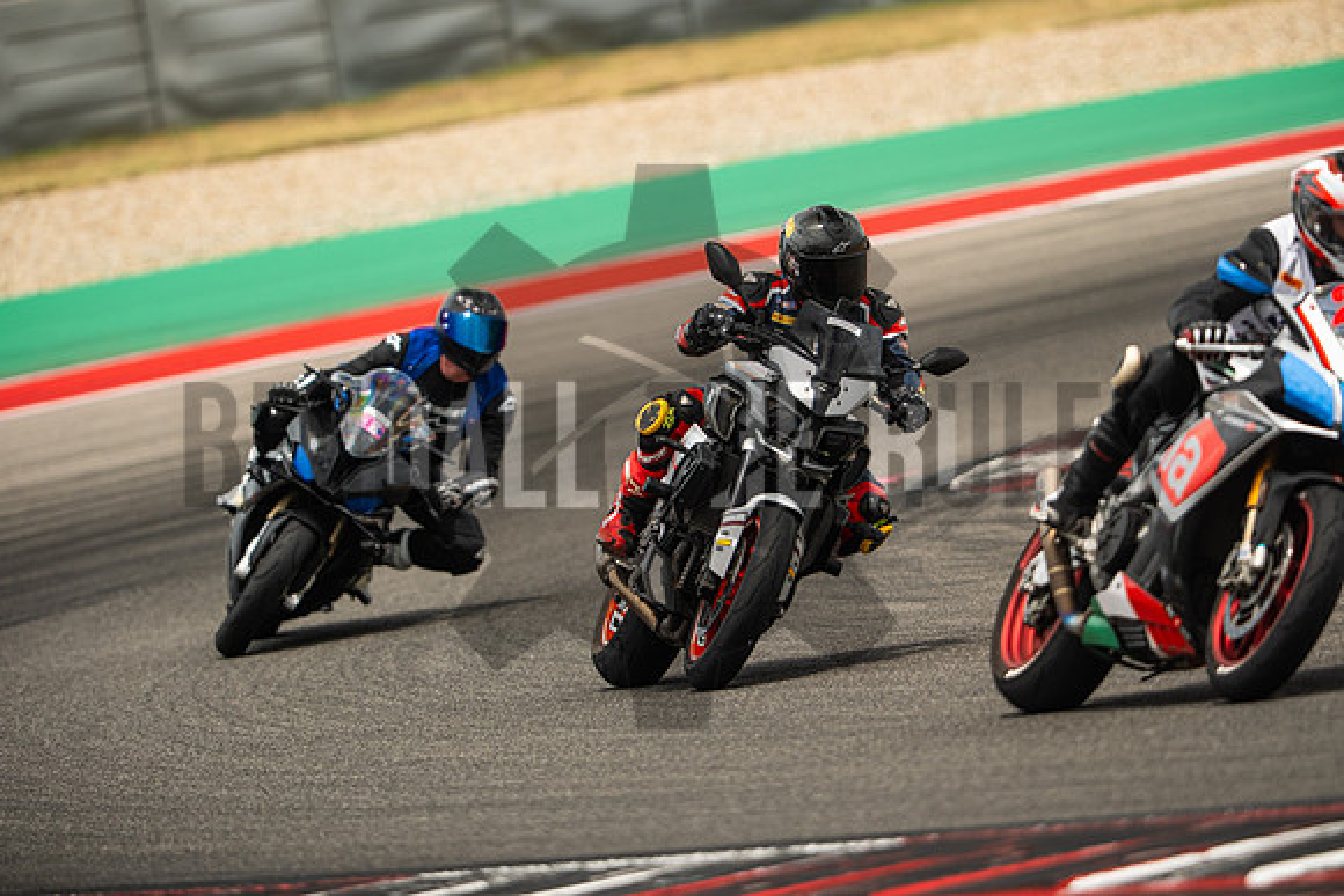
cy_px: 448
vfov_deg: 3.3
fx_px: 15683
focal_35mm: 420
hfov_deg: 4.9
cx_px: 672
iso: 320
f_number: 2.8
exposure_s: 1/2000
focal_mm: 280
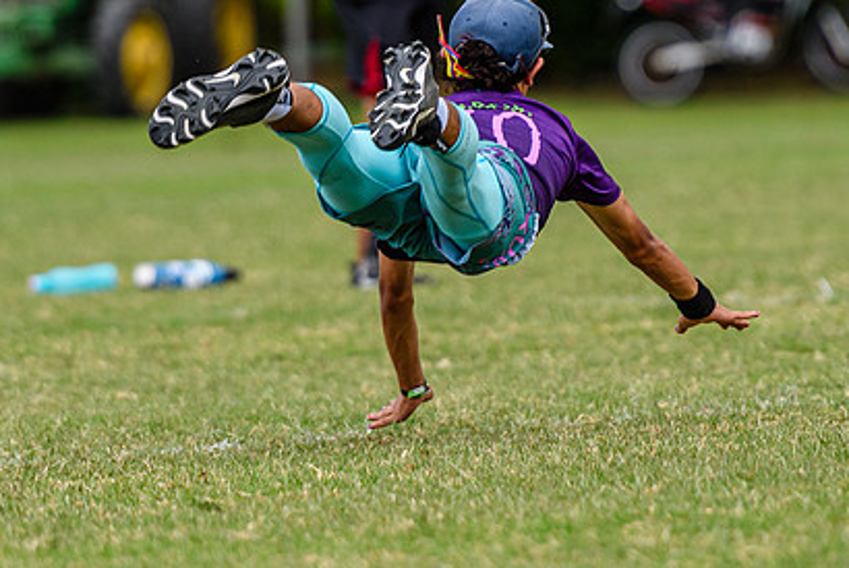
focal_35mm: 688
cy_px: 194
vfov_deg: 2.0
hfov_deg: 3.0
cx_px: 478
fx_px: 16236
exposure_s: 1/1600
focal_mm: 200
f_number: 3.2
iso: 100
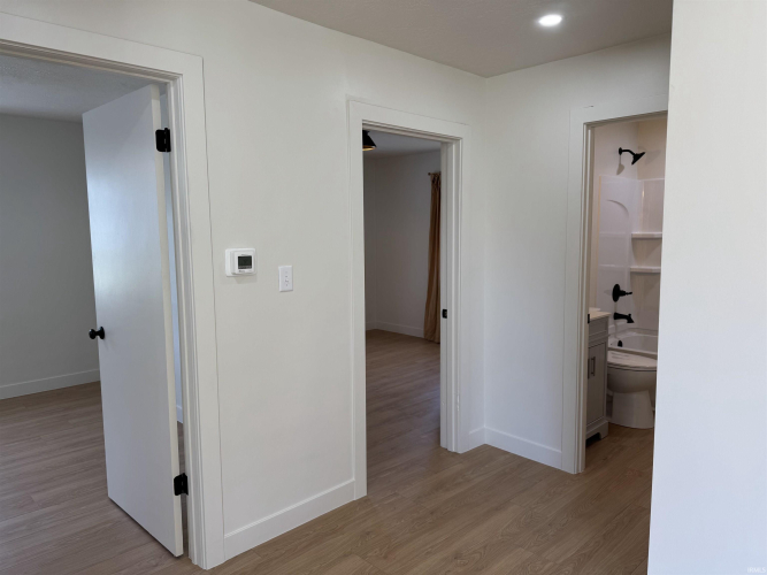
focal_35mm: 24
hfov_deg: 71.6
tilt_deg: -6.3
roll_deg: -0.8
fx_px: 532
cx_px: 384
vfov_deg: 56.8
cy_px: 288
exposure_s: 1/120
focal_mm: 6.76
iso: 64
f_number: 1.78
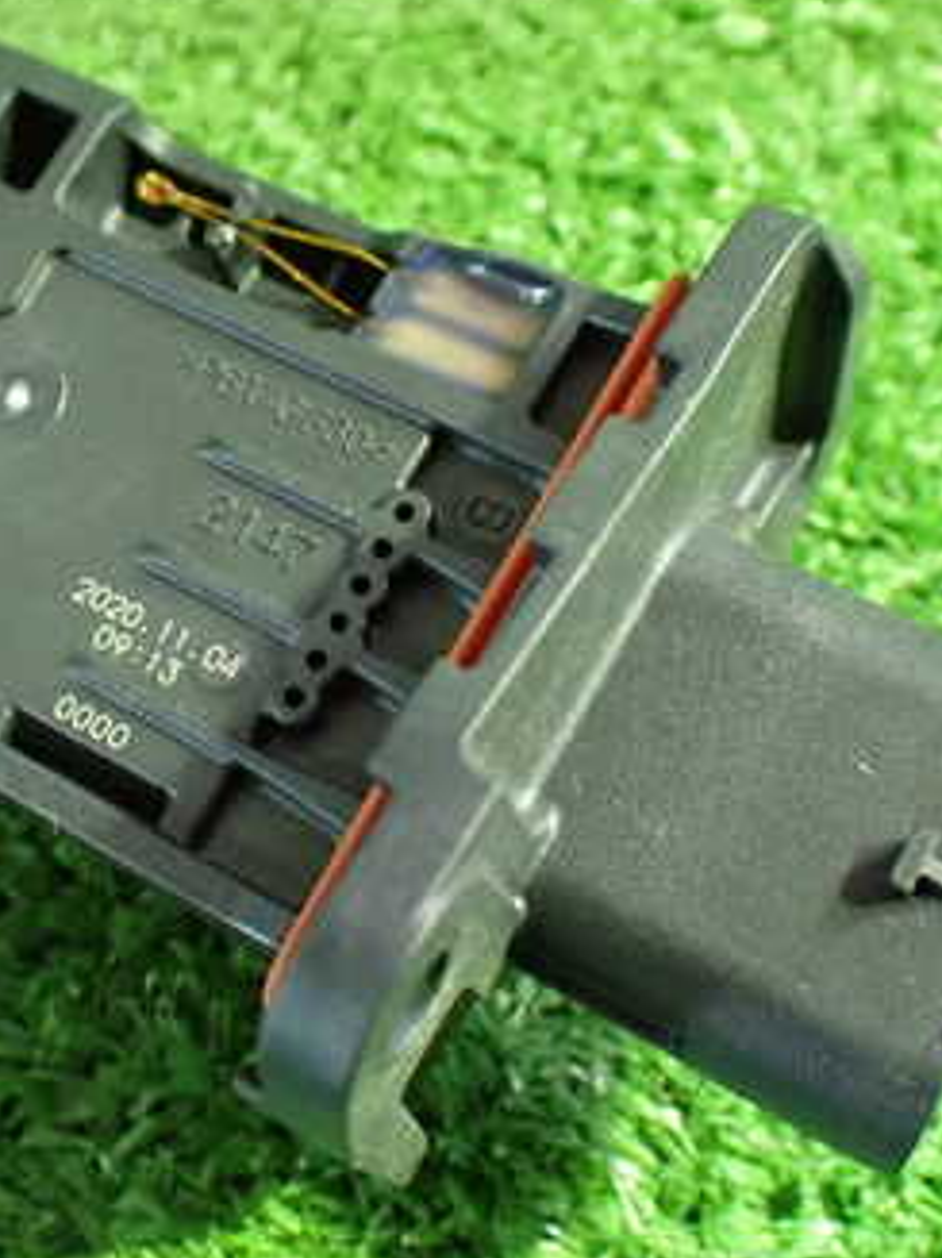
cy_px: 562
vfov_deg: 34.9
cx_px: 223
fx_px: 1997
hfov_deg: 26.2
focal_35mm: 55
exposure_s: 1/30
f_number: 2.3
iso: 1250
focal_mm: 5.4
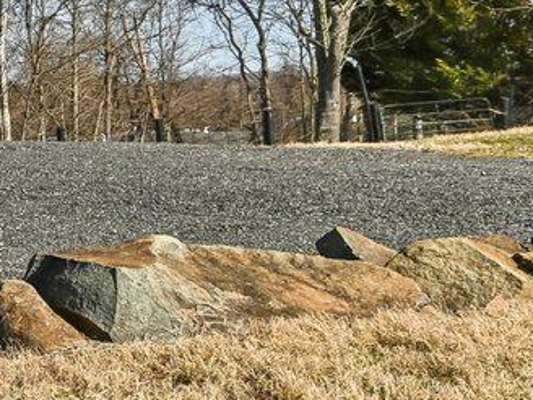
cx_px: -1035
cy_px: 80
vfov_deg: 13.6
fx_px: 1663
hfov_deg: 11.4
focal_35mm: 108
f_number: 8
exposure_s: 1/320
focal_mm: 18
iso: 100
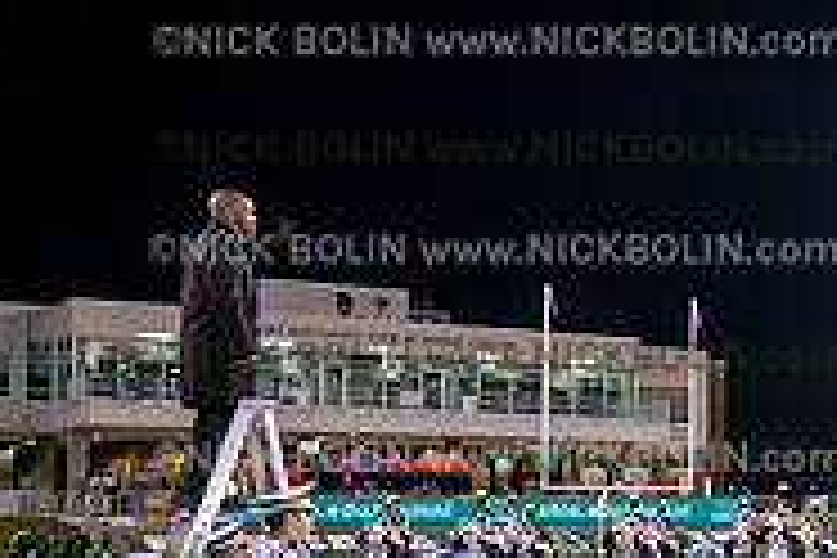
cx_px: 1202
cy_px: 459
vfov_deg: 18.0
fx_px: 1744
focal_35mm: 75
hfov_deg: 22.8
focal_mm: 24
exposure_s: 1/640
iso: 5000
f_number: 4.5
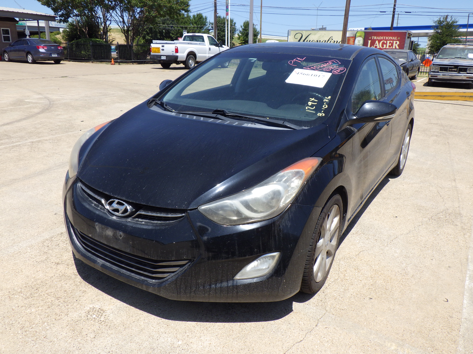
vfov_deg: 49.7
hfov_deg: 63.4
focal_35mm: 28
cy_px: 177
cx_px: 236
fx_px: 383
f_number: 4.2
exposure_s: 1/800
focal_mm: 5
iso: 125
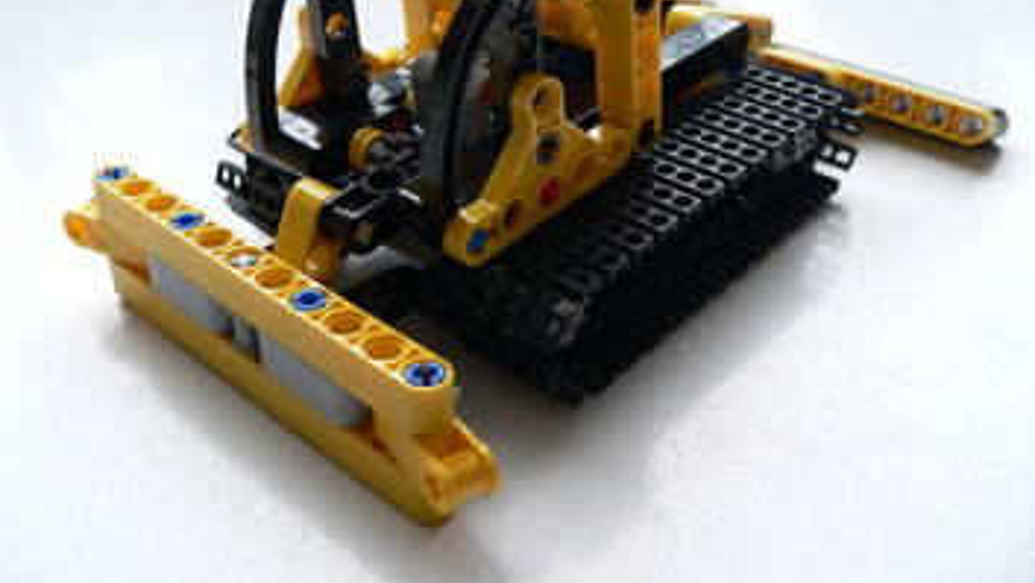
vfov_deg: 29.6
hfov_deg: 50.5
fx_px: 1098
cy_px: 196
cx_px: 525
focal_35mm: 40
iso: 200
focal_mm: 6
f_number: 2.8
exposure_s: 1/20
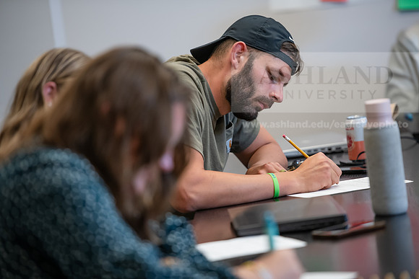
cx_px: 210
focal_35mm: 175
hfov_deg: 11.7
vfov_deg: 7.9
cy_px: 140
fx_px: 2037
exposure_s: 1/200
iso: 1000
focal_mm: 175
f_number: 2.8
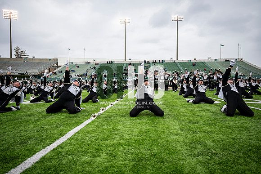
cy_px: 87
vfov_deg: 53.2
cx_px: 130
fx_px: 174
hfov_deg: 73.7
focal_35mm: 24
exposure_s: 1/500
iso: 100
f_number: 2.8
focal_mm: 24
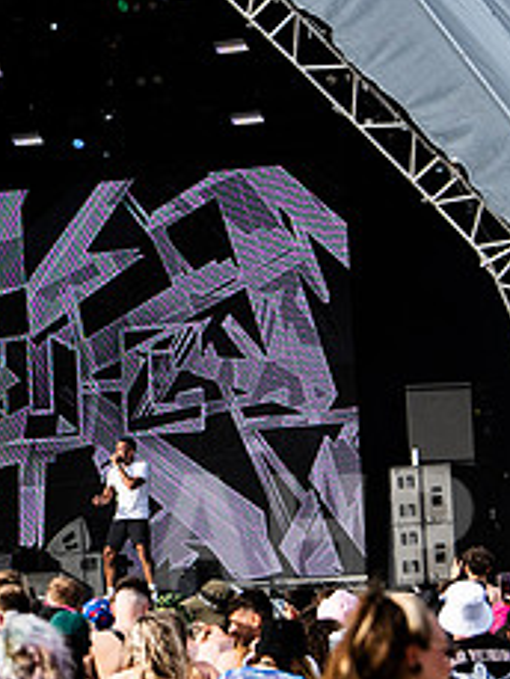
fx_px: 5888
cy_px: 142
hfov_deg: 4.9
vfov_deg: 6.6
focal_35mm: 300
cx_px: -213
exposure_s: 1/5000
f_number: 4.5
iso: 640
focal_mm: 110
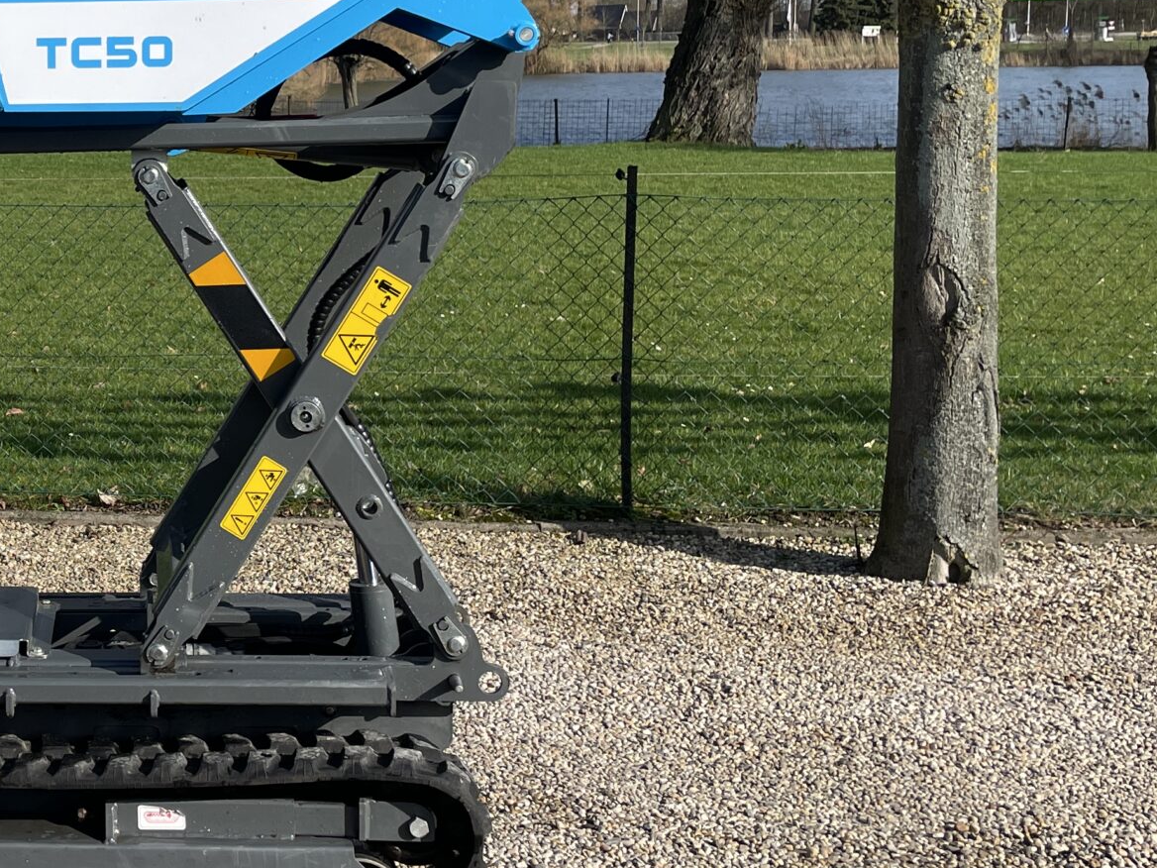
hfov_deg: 30.9
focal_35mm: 57
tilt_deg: -6.0
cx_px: -48
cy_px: 321
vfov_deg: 25.6
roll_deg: +2.5
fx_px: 1905
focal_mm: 4.2
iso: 32
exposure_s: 1/2618
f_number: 1.6
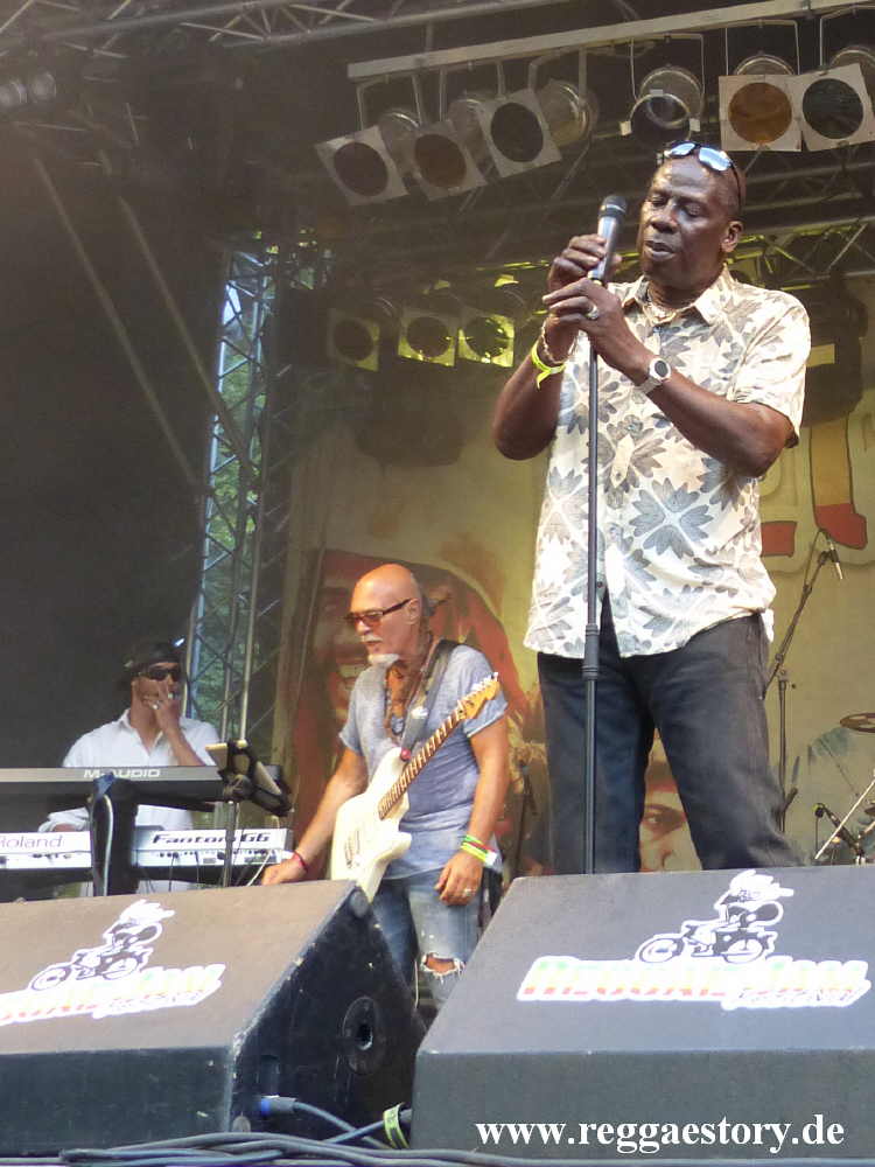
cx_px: 438
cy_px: 584
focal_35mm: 33
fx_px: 1112
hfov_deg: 42.9
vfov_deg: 55.4
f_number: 2.8
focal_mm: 5.9
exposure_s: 1/60
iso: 320
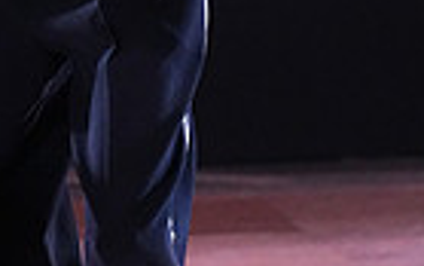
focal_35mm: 448
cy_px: -141
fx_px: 5179
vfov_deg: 2.9
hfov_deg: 4.7
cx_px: -44
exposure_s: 1/400
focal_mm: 105
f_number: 5
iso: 8000
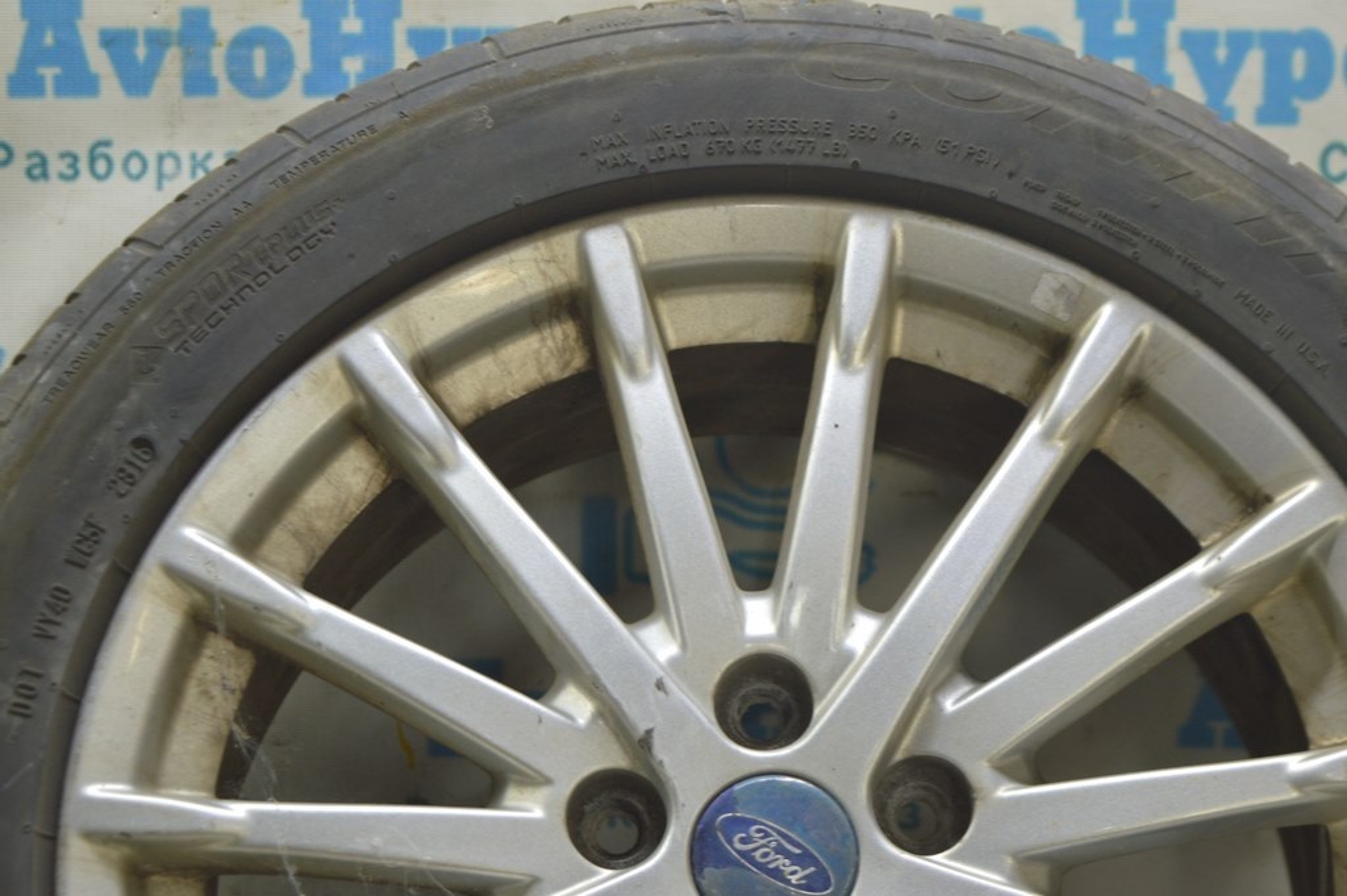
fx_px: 3084
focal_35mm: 82
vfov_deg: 16.5
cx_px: 674
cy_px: 448
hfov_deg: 24.6
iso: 400
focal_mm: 55
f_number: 5.6
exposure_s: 1/20
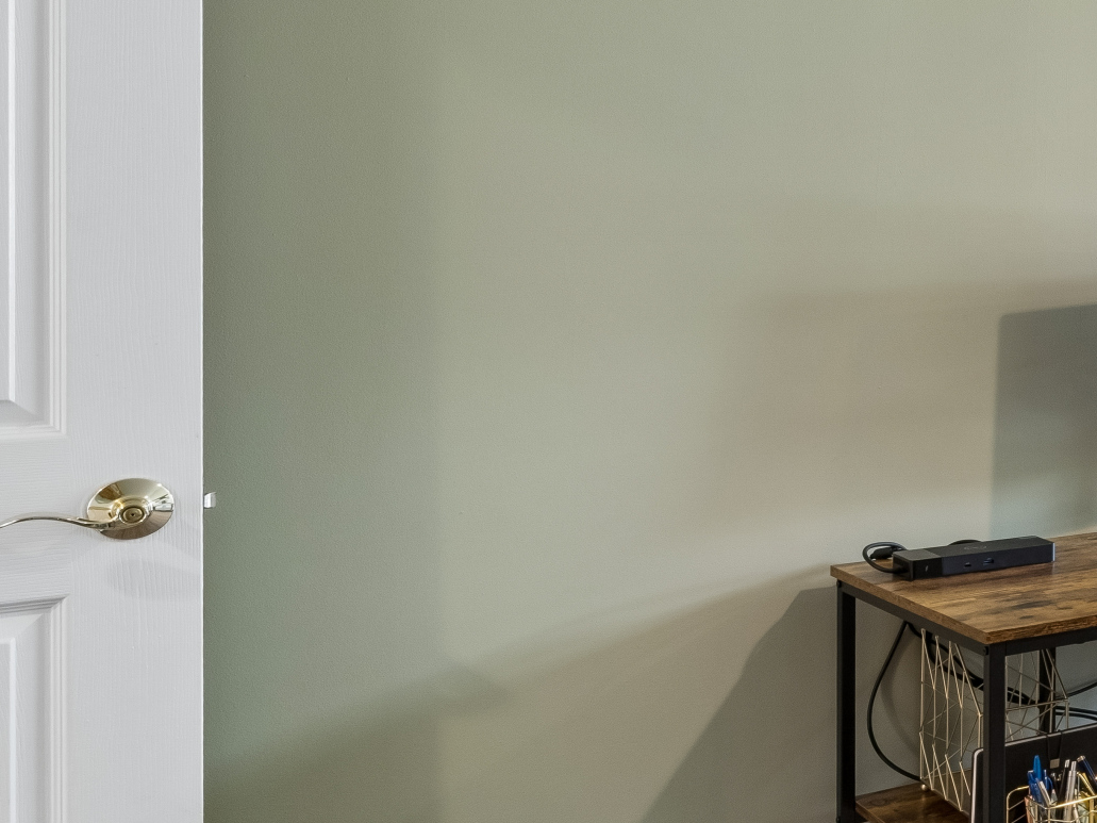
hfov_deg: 25.1
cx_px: 1778
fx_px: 1574
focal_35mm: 50
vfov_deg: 29.2
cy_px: 306
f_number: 13
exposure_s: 1/2.5
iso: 400
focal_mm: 14.8
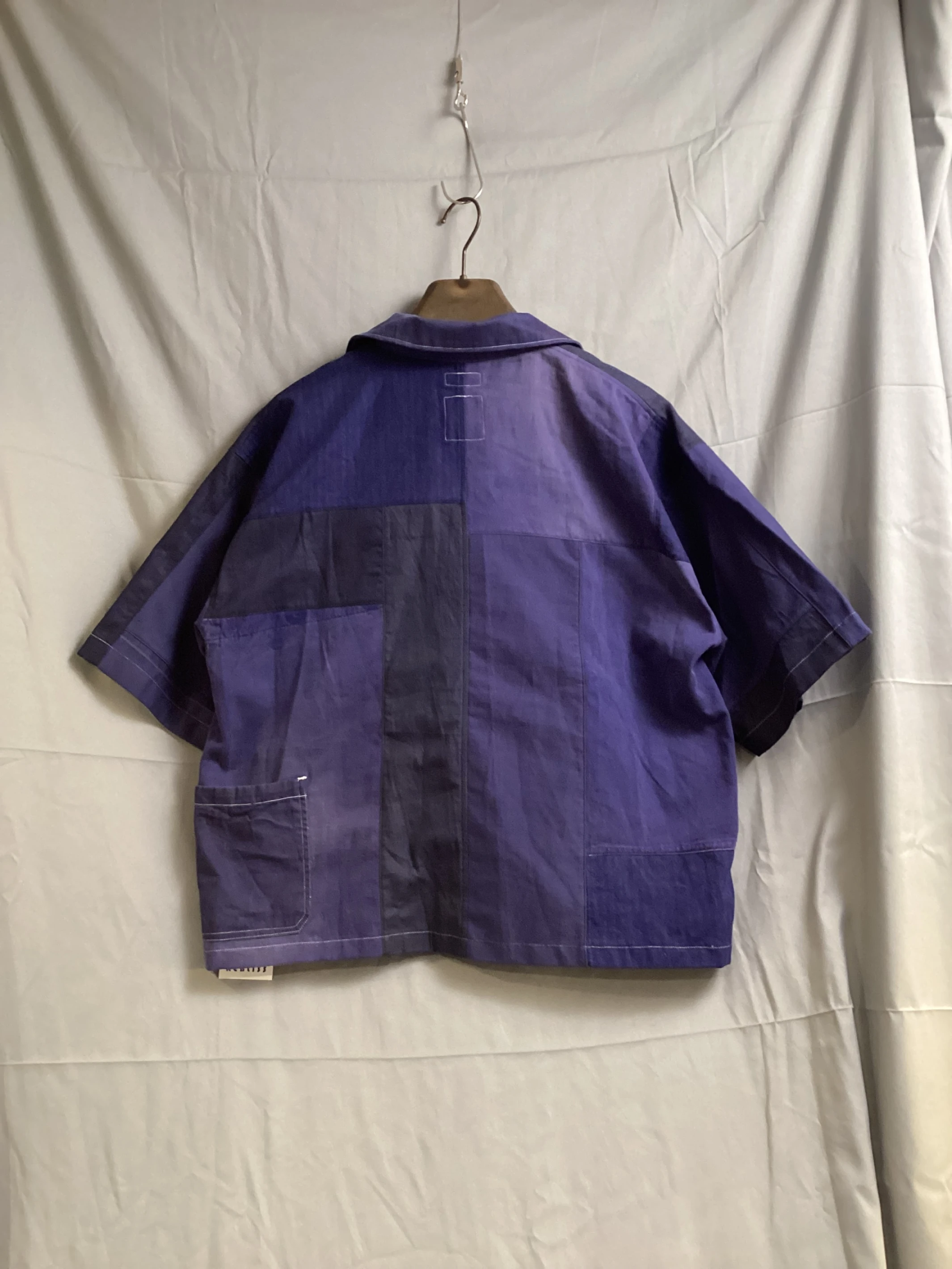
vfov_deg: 58.4
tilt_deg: -1.5
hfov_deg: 45.4
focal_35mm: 31
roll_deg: +0.1
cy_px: 634
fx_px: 1137
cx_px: 476
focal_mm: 3.3
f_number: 2.4
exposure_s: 1/40
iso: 250
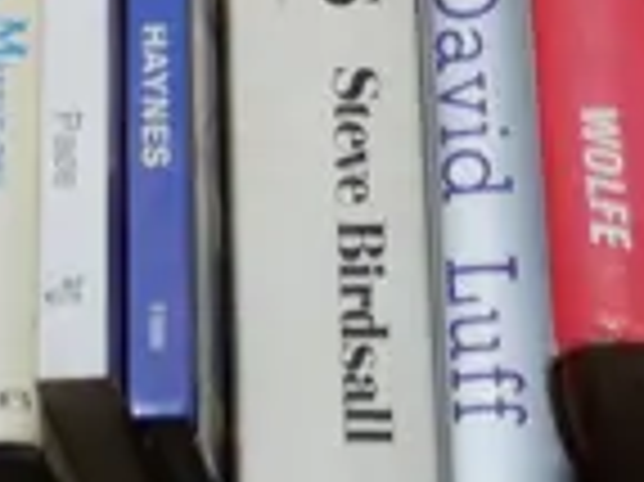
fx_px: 3736
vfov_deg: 6.7
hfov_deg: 9.8
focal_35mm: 201
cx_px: 266
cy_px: -939
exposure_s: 1/125
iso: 200
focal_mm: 14
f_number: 3.5
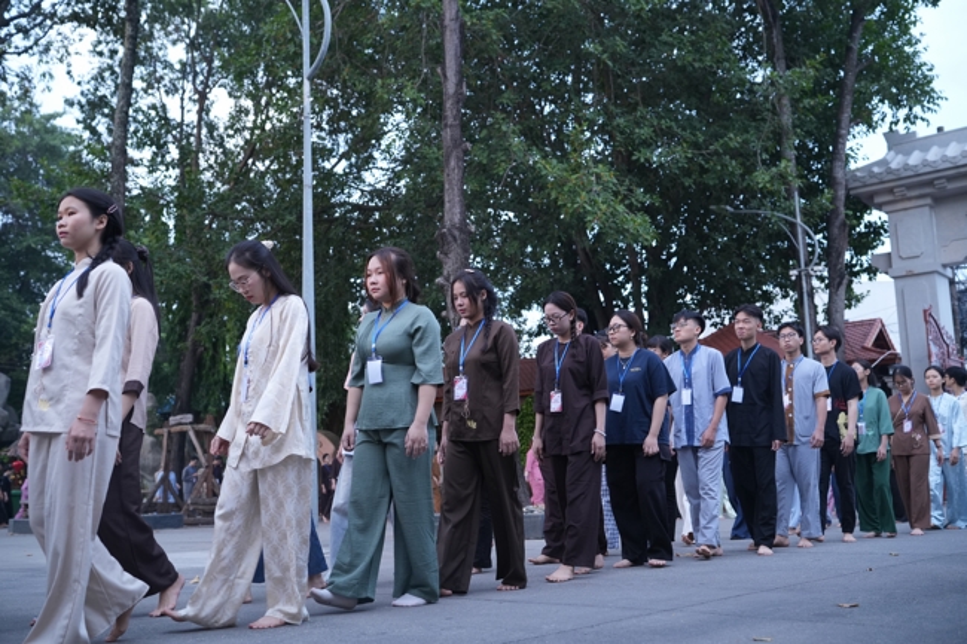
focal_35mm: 35
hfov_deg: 54.4
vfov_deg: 37.8
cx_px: 484
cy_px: 322
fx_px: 940
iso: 1250
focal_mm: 35
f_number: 3.2
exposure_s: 1/200
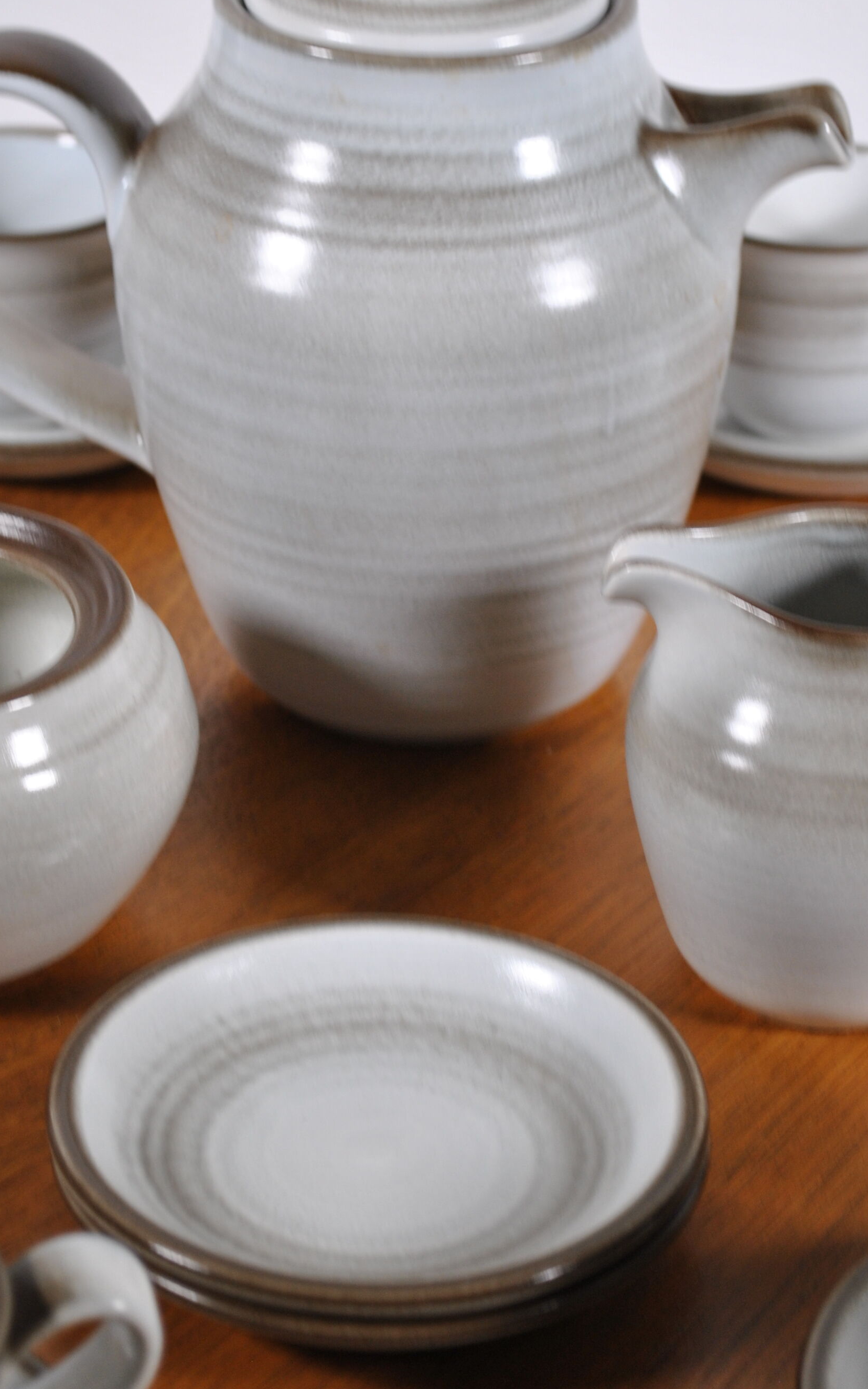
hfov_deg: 13.0
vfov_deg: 20.6
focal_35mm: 101
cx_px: 459
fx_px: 3812
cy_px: 588
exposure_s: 1/50
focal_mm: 45
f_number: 5.3
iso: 200
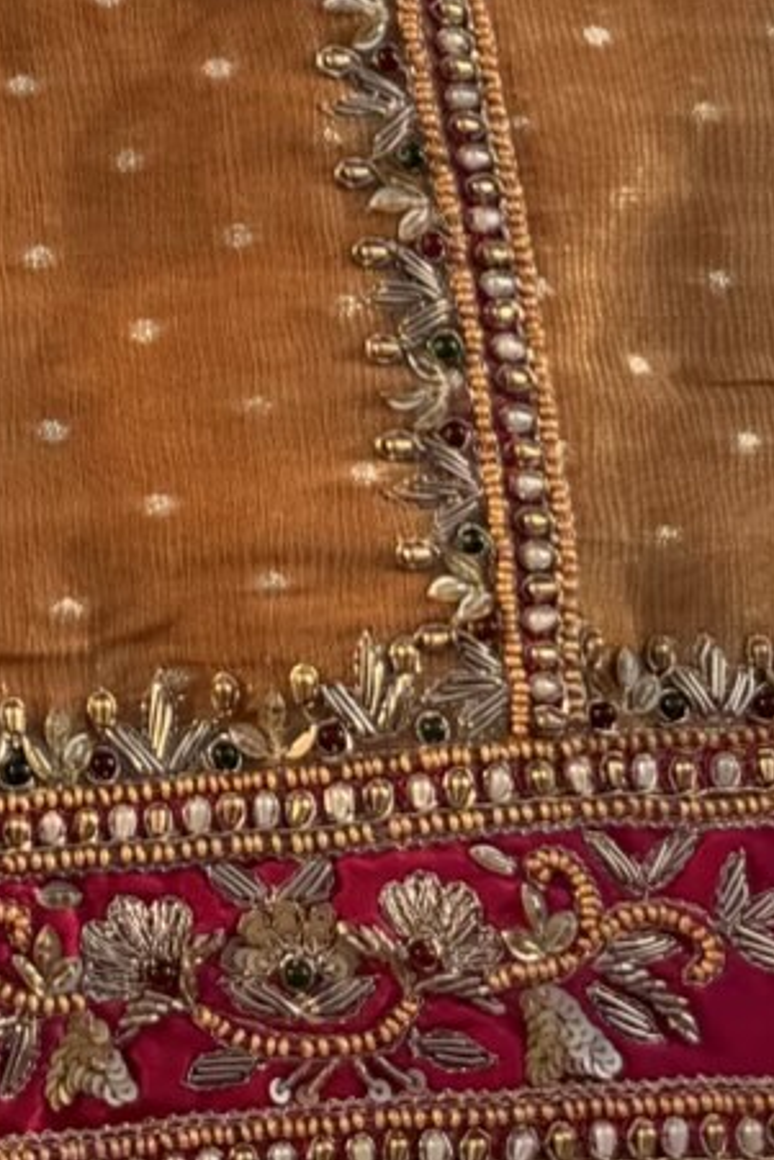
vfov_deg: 14.3
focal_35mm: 118
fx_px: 3802
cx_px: -530
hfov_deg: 11.0
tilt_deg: -61.6
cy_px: -1220
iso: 80
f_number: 1.78
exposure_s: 1/1075
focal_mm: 6.76
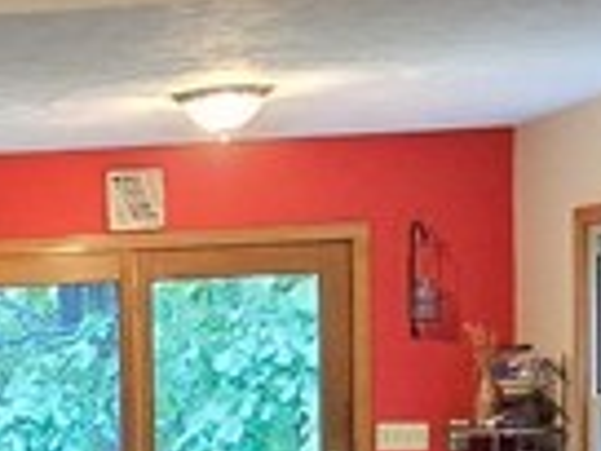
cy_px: 486
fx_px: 1701
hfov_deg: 17.5
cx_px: -358
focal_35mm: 98
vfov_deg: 14.8
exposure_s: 1/60
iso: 1000
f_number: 2.2
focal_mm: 2.2
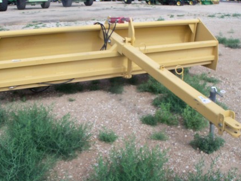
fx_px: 306
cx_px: 113
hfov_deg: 42.9
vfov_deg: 32.9
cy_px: 82
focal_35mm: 44
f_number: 5.5
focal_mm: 6.3
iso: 80
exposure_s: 1/320
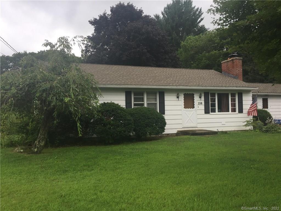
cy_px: 106
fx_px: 235
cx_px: 140
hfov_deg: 61.7
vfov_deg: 48.2
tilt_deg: +1.1
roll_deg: -0.1
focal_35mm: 29
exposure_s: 1/648
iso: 32
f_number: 2.2
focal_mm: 4.15
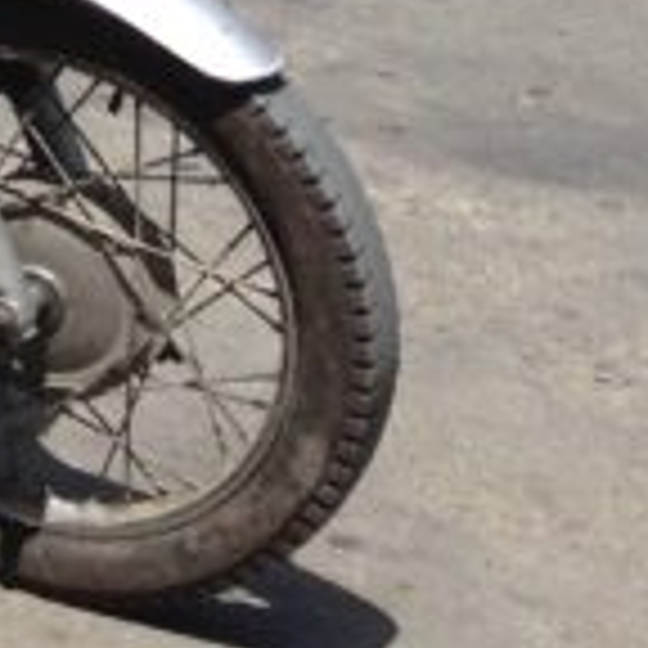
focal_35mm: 207
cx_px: -1350
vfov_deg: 8.2
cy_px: -423
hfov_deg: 7.4
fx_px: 4384
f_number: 2.4
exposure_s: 1/1085
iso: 50
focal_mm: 4.12
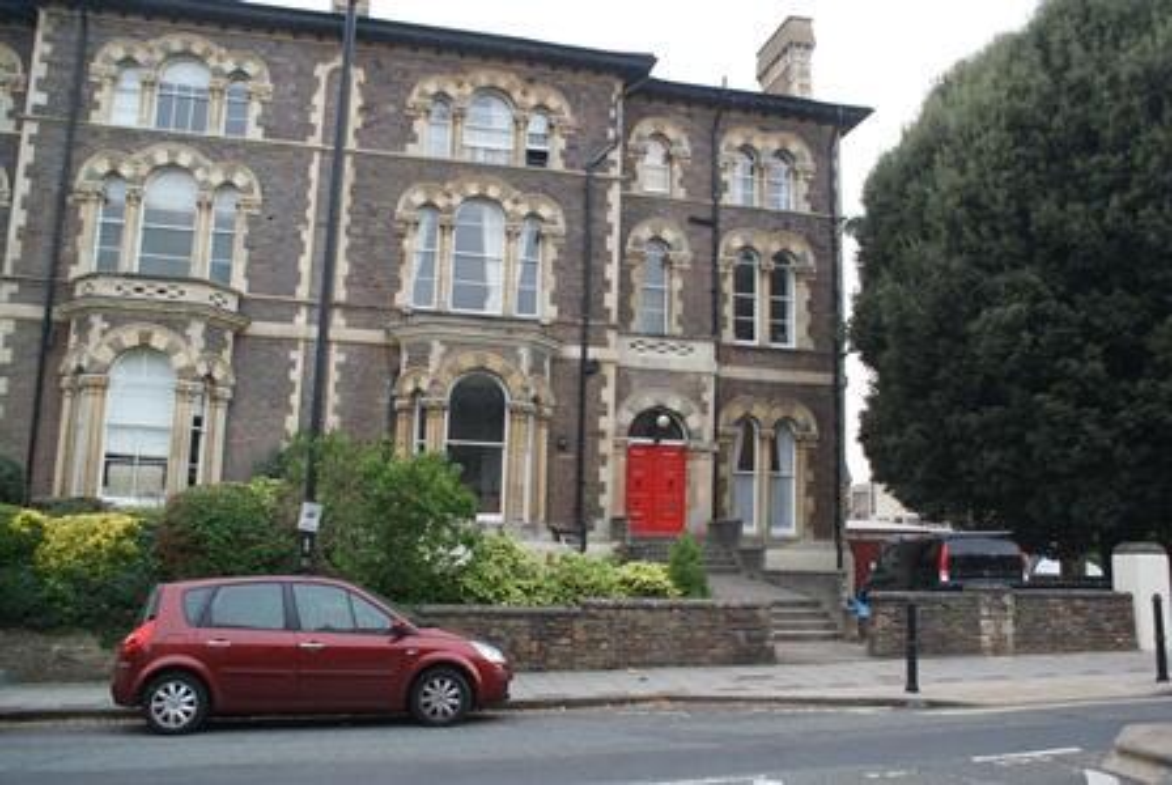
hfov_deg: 61.9
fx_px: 978
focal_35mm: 30
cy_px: 392
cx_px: 586
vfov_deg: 43.7
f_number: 4.5
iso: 100
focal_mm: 20
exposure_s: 1/40
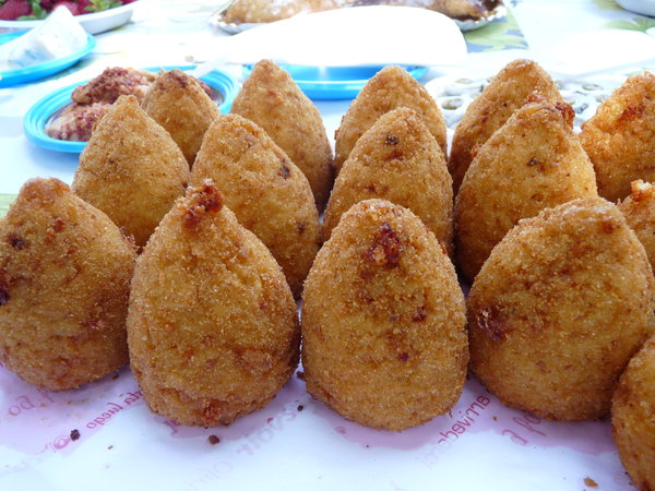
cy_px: 246
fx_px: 511
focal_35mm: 27
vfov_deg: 51.4
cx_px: 328
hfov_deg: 65.3
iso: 100
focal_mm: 4.8
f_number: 2.8
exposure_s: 1/80
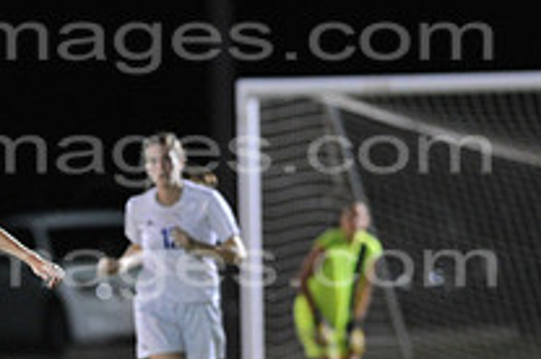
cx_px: -86
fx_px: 12574
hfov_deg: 2.5
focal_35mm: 838
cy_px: 325
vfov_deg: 1.6
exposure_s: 1/400
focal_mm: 300
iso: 5000
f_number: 4
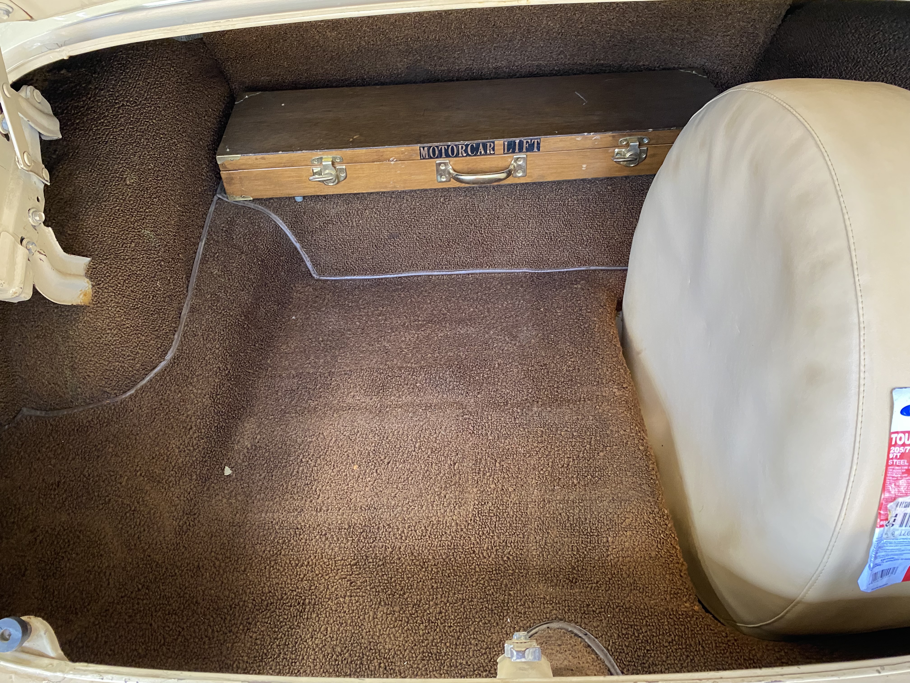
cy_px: 342
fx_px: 683
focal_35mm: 26
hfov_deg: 67.3
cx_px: 455
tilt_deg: -45.5
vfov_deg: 53.1
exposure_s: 1/60
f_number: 1.8
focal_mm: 4.25
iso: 400
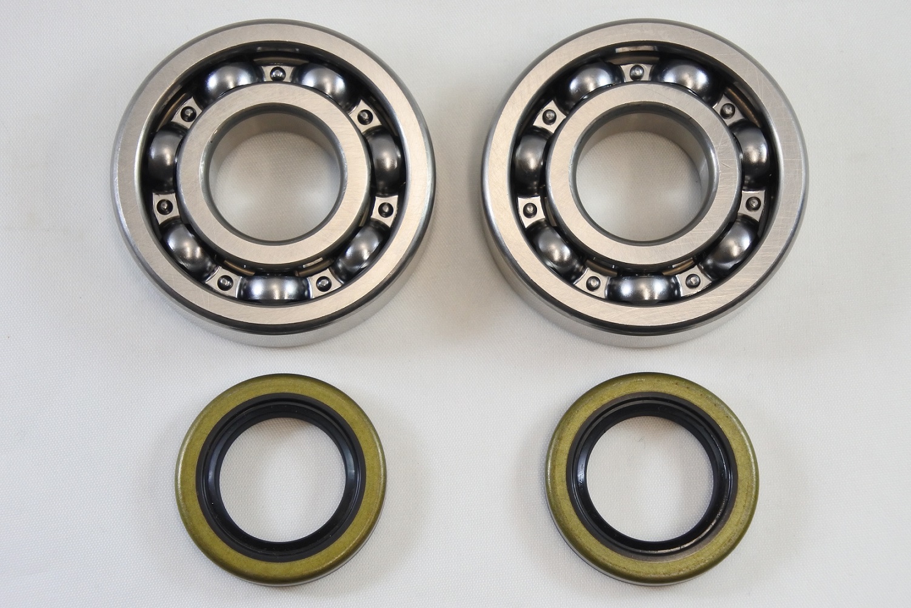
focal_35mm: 81
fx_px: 2050
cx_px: 456
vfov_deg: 16.9
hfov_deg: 25.1
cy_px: 304
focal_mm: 30
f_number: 5.6
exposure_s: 1/125
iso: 640
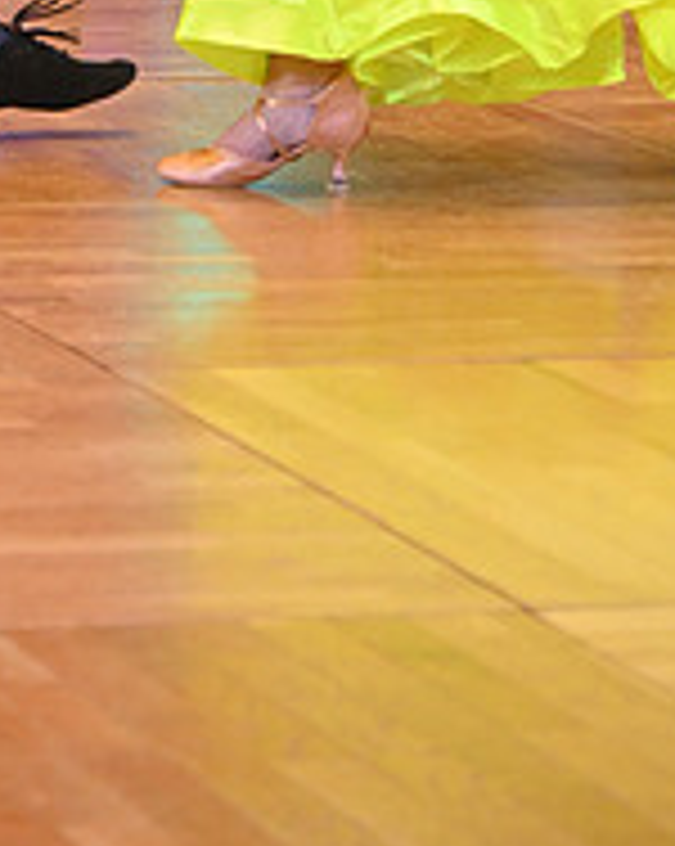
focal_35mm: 249
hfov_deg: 6.2
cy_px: -405
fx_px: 6228
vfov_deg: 7.6
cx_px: 25
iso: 1600
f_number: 4
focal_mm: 86
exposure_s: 1/400
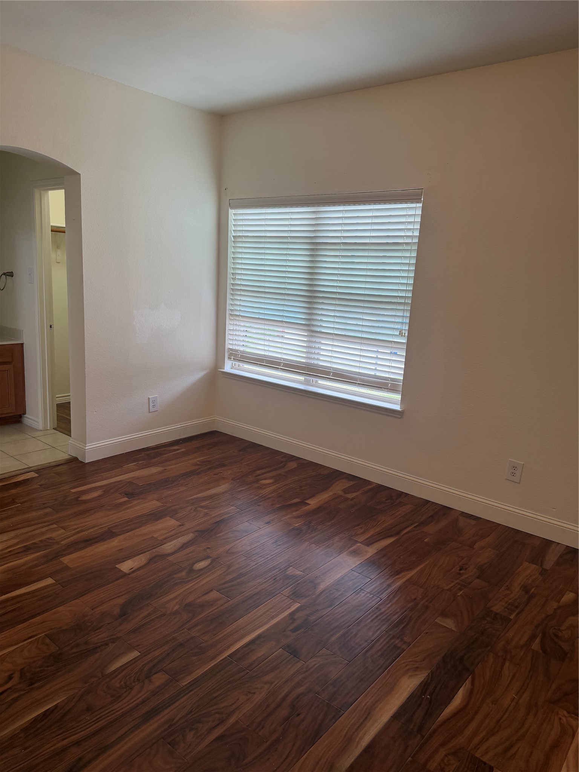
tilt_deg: -11.9
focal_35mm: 24
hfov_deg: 56.8
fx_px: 535
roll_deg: -3.4
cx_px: 290
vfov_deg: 71.6
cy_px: 386
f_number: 1.78
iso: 160
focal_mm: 6.76
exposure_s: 1/120
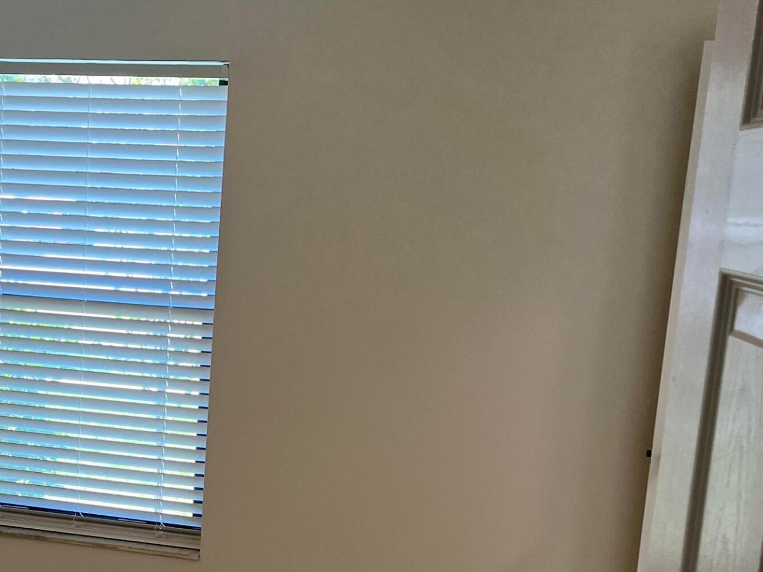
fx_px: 1278
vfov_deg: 24.9
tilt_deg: -11.3
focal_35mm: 58
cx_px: 90
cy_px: 429
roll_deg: -1.0
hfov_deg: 31.8
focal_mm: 5.1
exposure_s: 1/120
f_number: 1.6
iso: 80
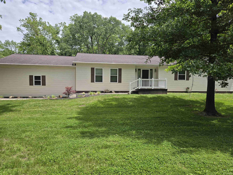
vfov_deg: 58.9
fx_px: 155
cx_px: 116
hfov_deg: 73.9
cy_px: 88
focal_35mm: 23
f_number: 1.8
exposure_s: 1/1480
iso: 25
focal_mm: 5.4
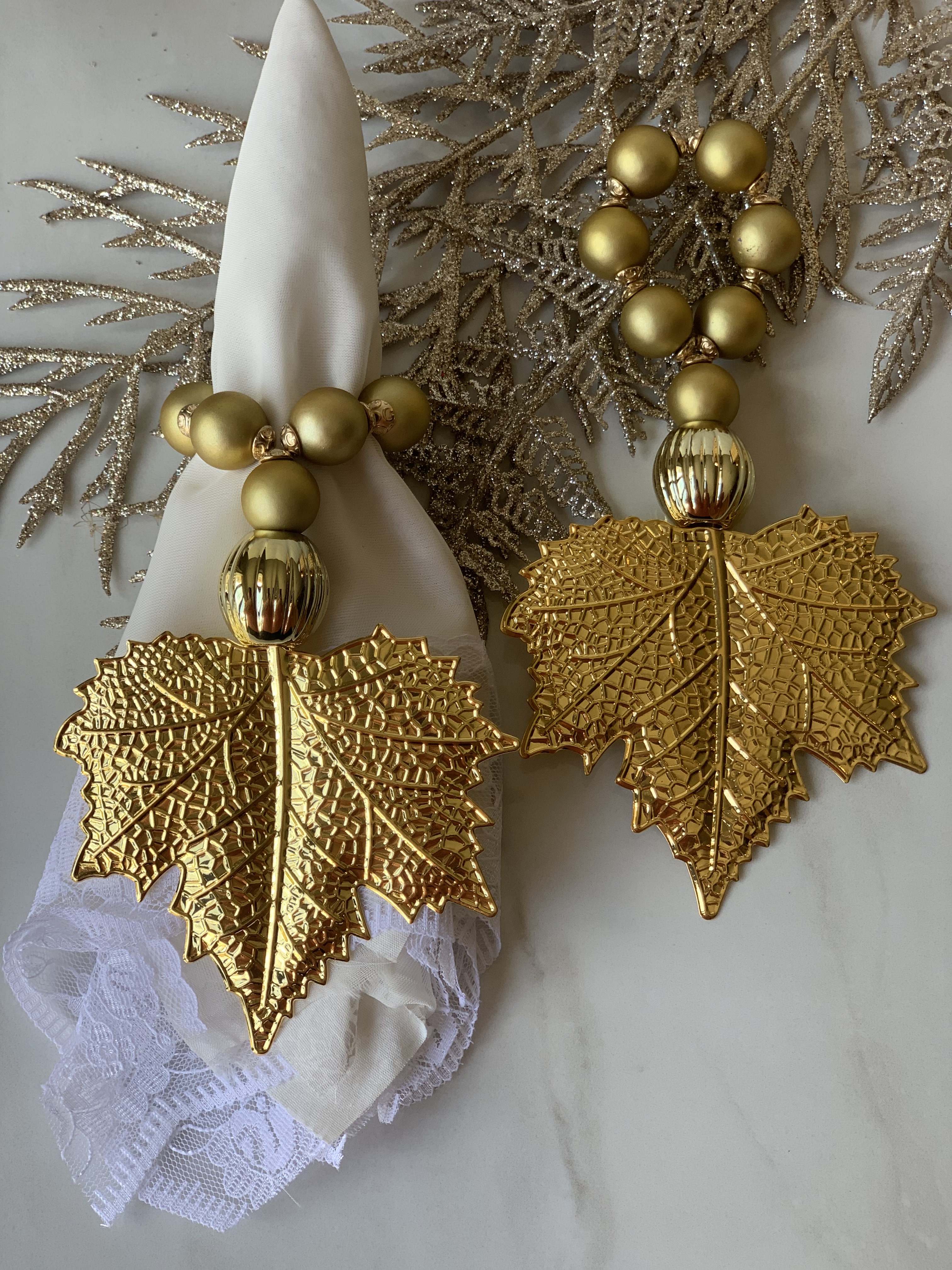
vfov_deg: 36.8
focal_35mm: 52
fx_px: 1907
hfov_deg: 28.0
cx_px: 476
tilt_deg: -75.7
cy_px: 635
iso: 32
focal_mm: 6
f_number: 2.4
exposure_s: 1/122
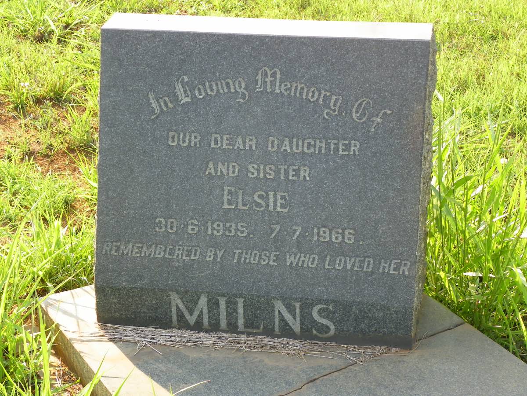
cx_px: 264
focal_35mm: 80
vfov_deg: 18.4
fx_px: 1218
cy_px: 198
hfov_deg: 24.4
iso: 64
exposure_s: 1/80
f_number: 4
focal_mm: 14.2
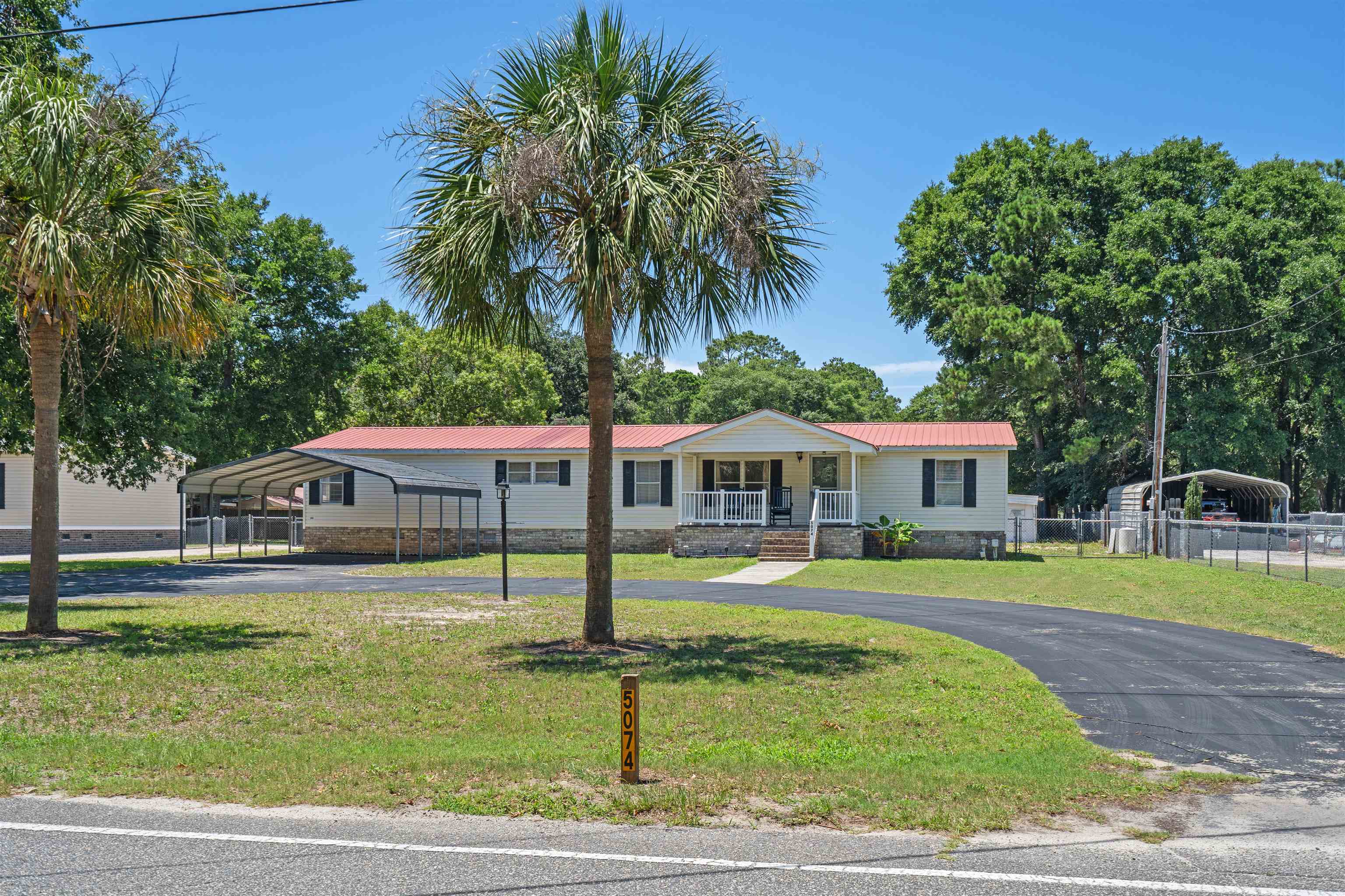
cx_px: 672
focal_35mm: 35
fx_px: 1308
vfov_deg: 37.9
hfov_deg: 54.4
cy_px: 448
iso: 250
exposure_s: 1/60
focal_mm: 35
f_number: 8
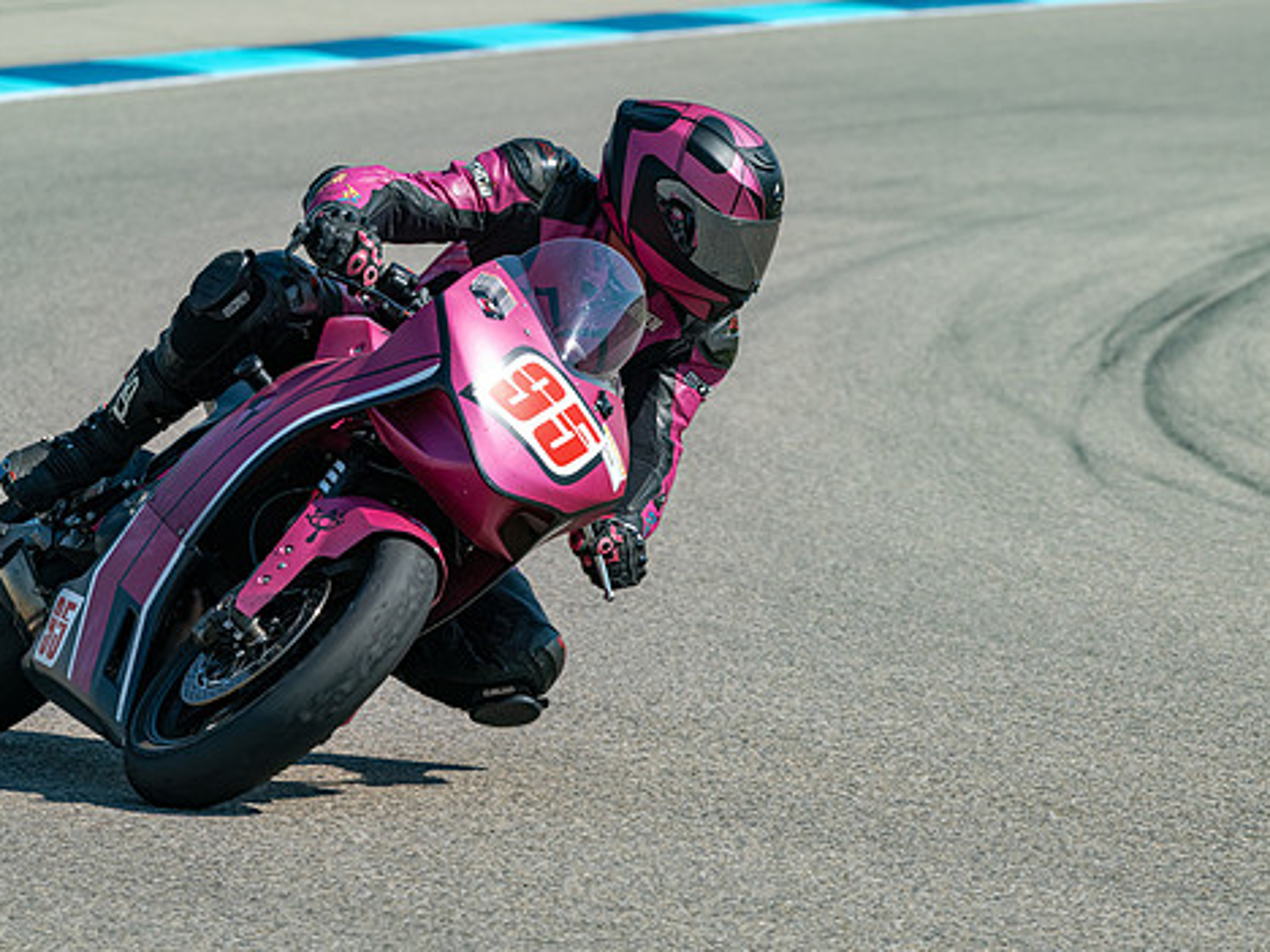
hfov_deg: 5.7
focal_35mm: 346
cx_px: 573
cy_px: 500
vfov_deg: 4.3
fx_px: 12694
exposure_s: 1/1250
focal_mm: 290
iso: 500
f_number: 11
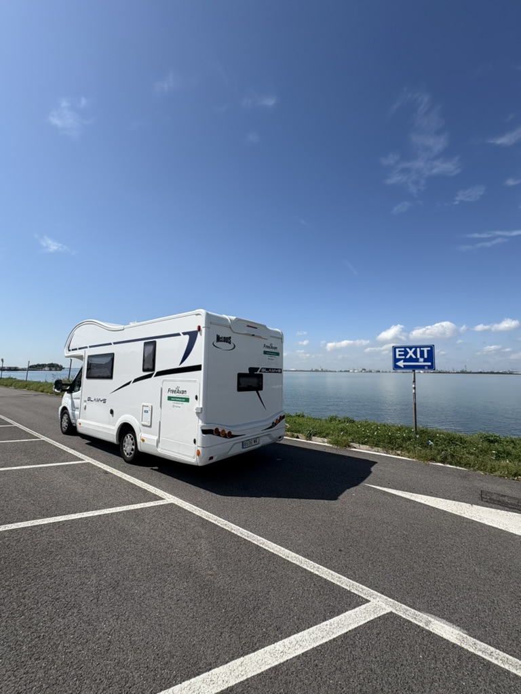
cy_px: 347
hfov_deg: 85.7
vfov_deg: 102.1
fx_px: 281
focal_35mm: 14
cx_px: 260
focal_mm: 2.22
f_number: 2.2
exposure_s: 1/2874
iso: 50
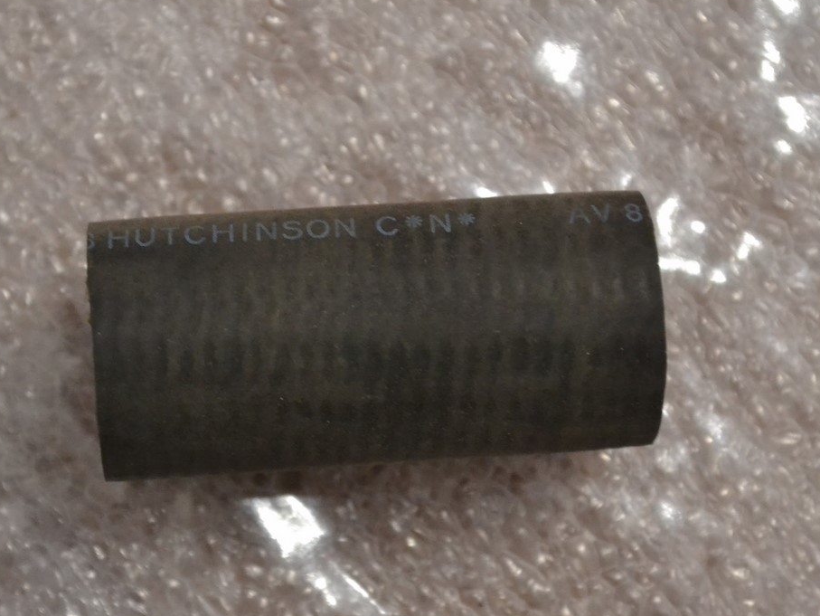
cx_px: 308
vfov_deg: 14.4
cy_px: 365
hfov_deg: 19.0
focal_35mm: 103
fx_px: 2441
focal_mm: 48
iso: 3200
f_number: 5.3
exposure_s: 1/40
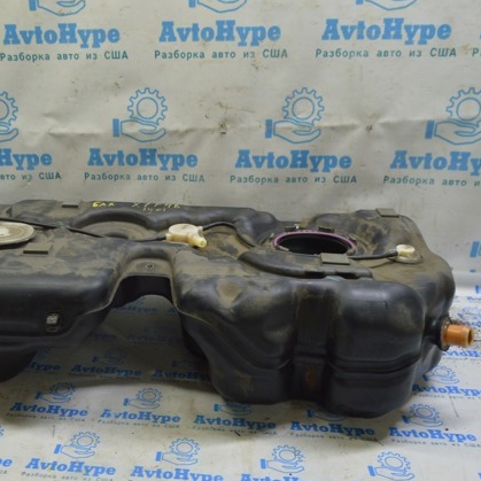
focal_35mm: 35
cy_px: 240
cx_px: 155
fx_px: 550
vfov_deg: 47.2
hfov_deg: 46.4
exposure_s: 1/20
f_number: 5.6
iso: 400
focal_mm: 18
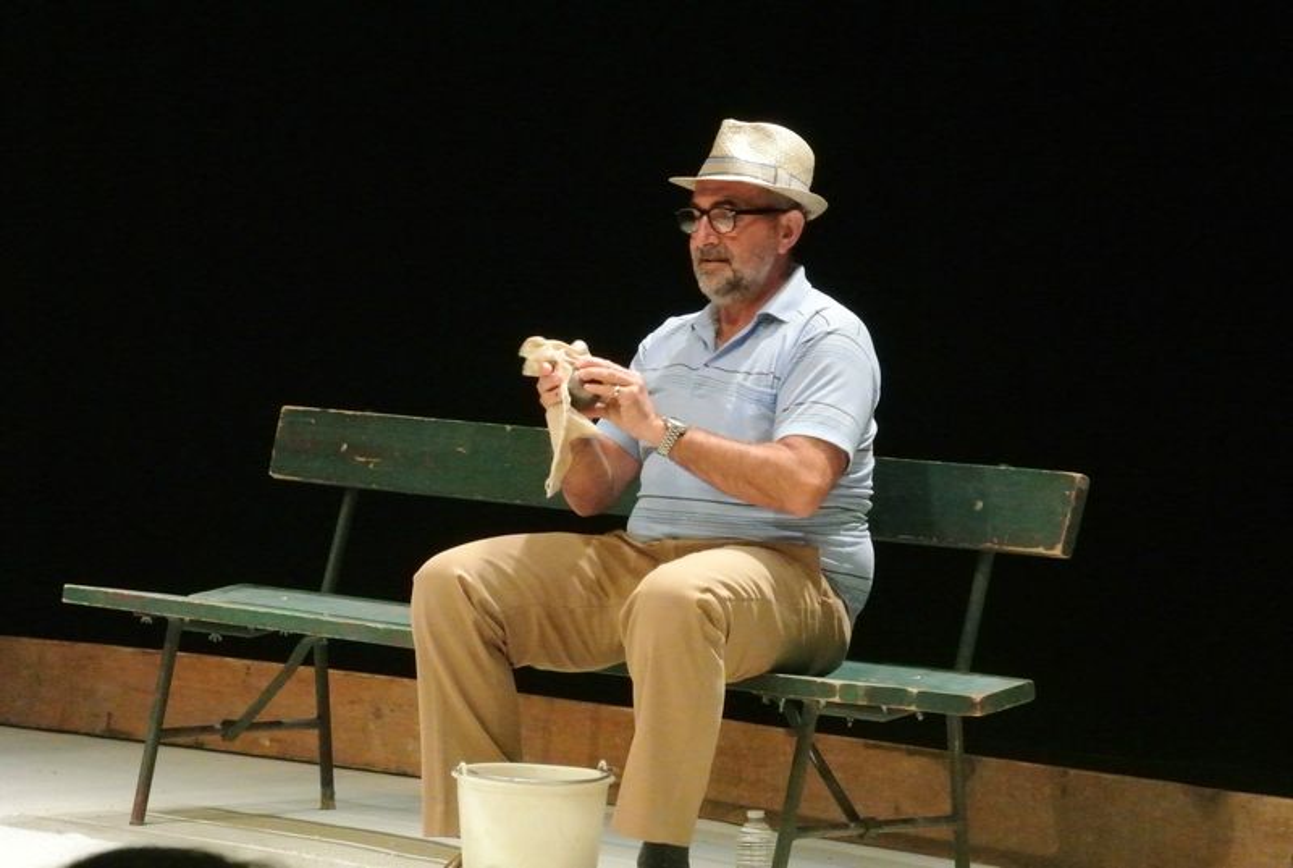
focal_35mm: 143
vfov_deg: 9.6
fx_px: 5147
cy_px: 434
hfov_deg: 14.3
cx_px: 646
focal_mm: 53.1
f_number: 13
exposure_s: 1/100
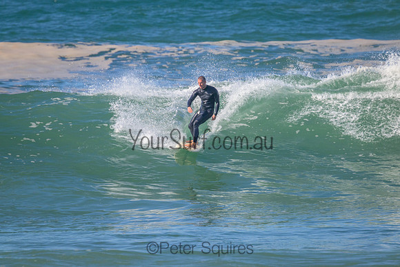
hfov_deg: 2.6
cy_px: 134
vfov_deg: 1.7
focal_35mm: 800
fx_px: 8891
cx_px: 200
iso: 1400
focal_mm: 800
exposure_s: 1/2000
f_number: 11
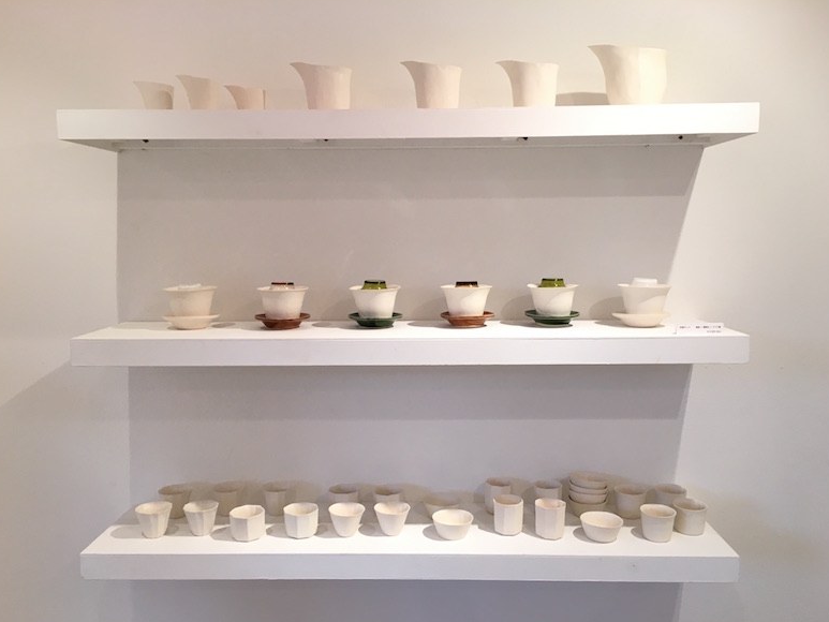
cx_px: 415
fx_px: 719
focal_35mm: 30
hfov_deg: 60.0
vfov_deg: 46.8
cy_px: 319
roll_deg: -0.2
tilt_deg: -5.8
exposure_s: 1/30
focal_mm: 4.15
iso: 32
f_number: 2.2
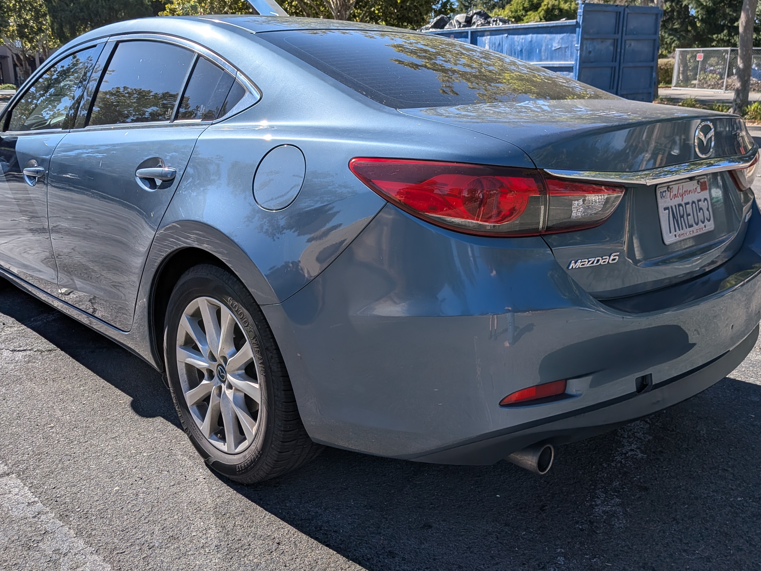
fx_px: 682
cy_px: 254
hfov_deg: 58.3
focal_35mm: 31
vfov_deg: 45.4
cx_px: 360
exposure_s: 1/1543
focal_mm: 4.53
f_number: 1.7
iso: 26
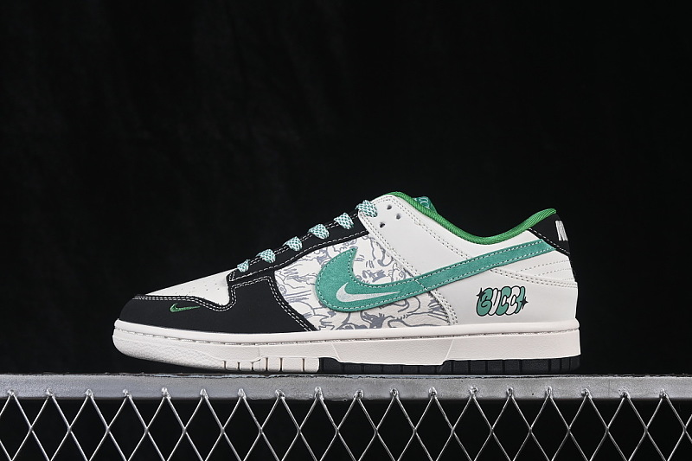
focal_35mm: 75
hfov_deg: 27.0
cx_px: 346
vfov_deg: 18.2
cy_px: 230
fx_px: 1441
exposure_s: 1/80
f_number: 8
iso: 160
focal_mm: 50
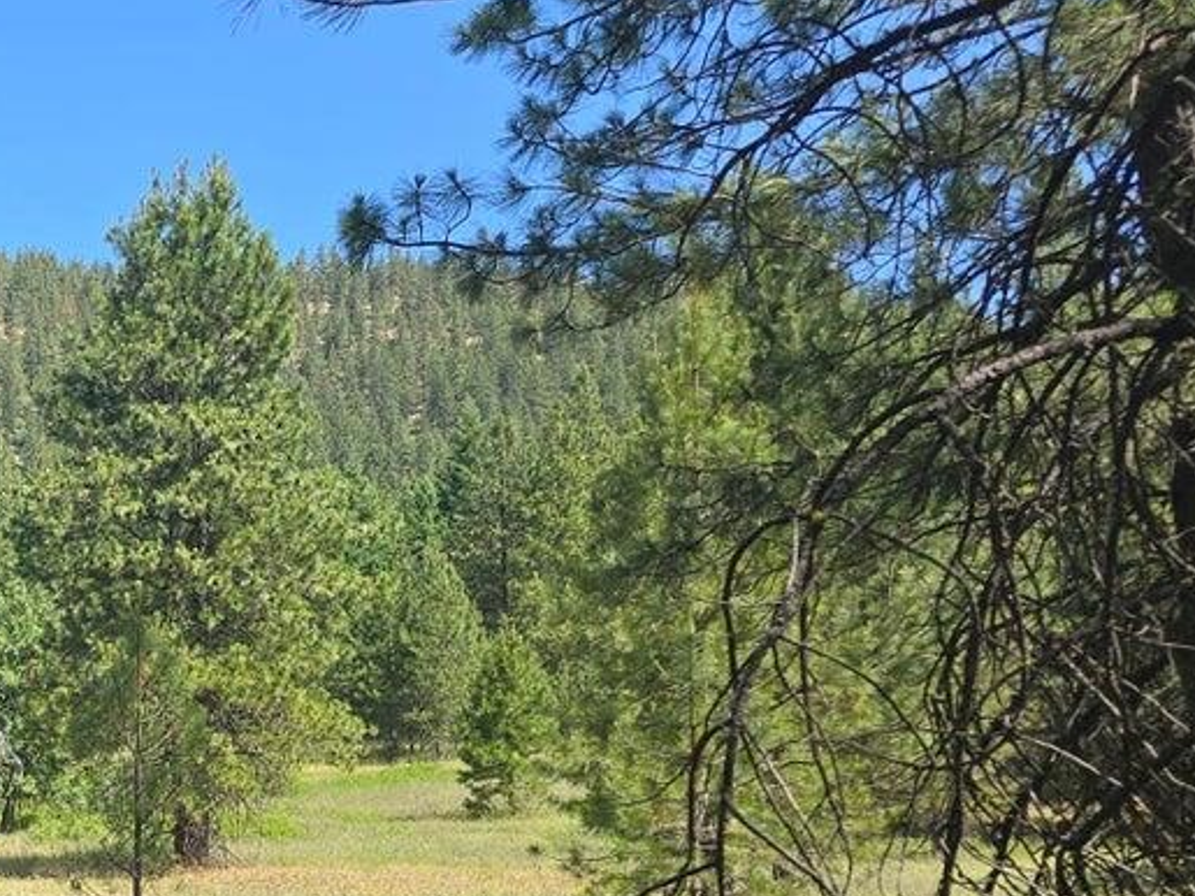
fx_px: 2105
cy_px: 799
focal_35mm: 61
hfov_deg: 26.9
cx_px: -340
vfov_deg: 23.4
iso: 12
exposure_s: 1/330
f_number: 1.7
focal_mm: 6.3
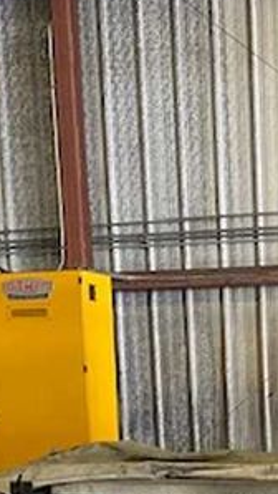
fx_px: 994
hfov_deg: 15.7
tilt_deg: -6.7
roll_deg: +2.5
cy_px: 472
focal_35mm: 76
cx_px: 253
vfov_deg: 26.6
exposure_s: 1/60
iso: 160
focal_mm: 4.25
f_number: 1.8
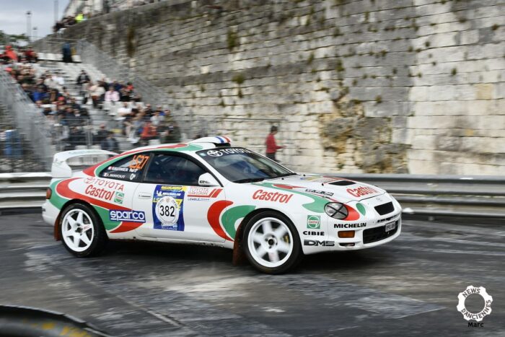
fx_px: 505
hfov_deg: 53.1
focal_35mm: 36
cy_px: 168
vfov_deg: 36.9
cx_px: 252
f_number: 18
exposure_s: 1/80
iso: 100
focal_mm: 24
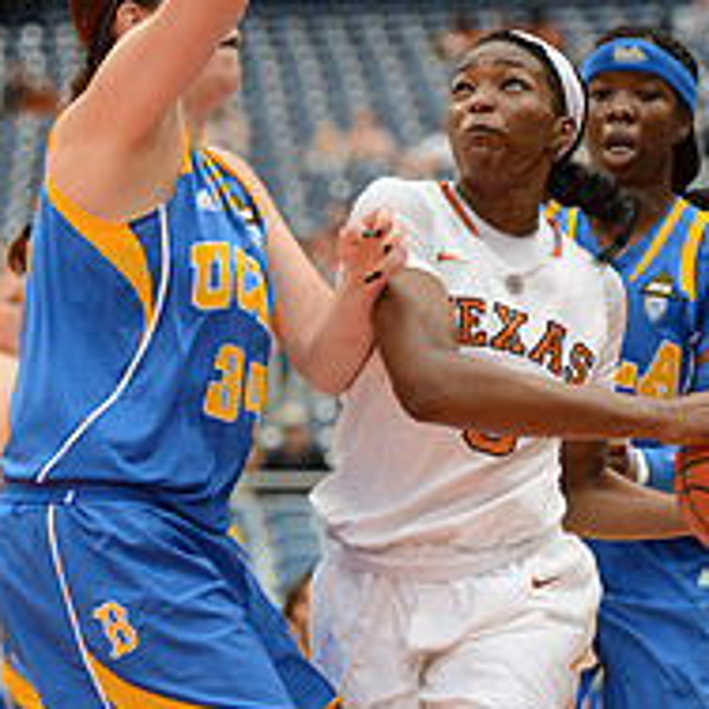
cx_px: 439
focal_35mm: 207
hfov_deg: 8.5
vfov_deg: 8.5
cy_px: 426
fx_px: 4797
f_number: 2.8
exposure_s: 1/1250
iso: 1250
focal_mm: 102
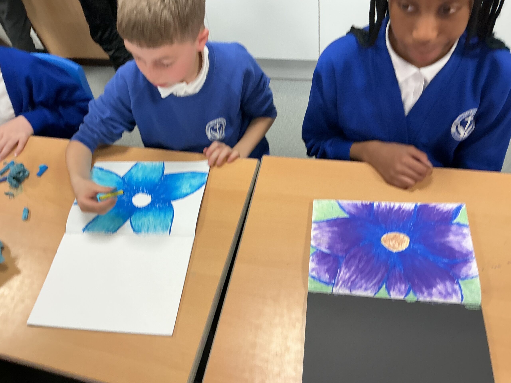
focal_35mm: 29
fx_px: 428
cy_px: 192
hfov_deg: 61.7
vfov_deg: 48.2
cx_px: 256
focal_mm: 3
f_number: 1.8
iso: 80
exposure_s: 1/50
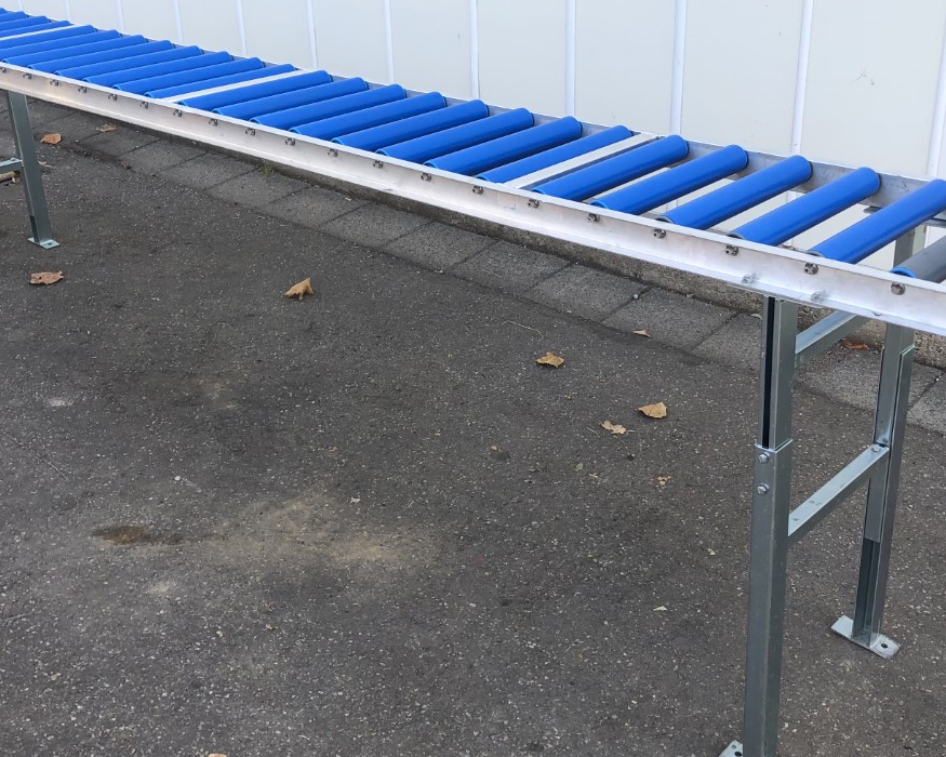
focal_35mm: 45
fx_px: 1260
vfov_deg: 33.4
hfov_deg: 41.1
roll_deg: +1.5
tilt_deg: -24.2
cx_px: 509
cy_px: 318
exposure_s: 1/265
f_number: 1.8
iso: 20
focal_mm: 4
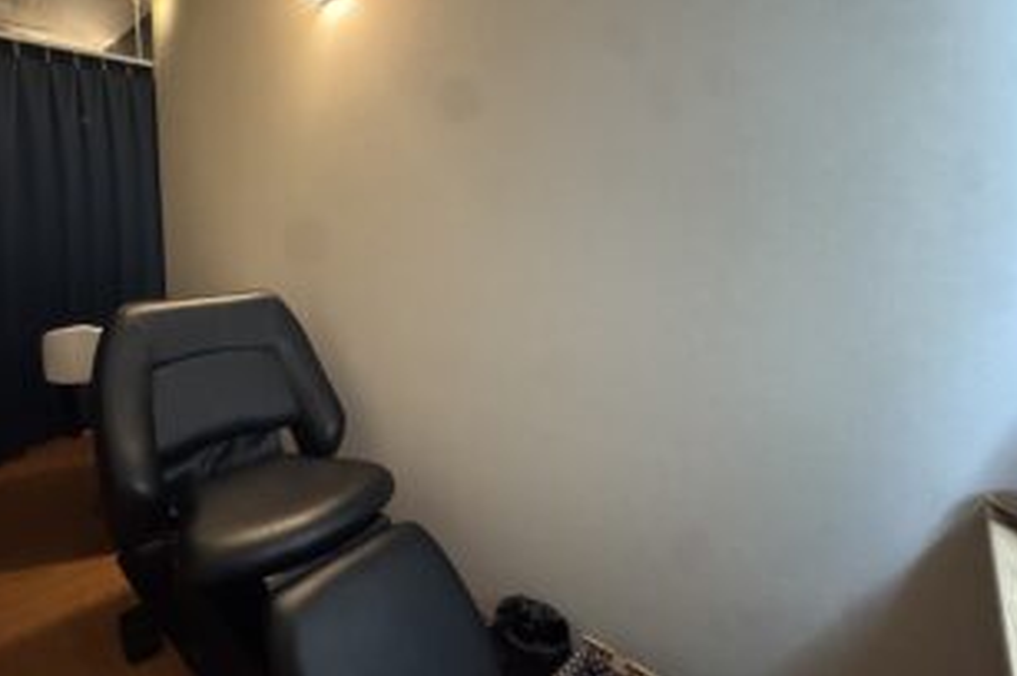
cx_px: 364
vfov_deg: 63.9
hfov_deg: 84.8
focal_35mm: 19
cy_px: 275
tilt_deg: -4.4
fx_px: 536
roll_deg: +1.0
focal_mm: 2.22
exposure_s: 1/60
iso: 1250
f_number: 2.2
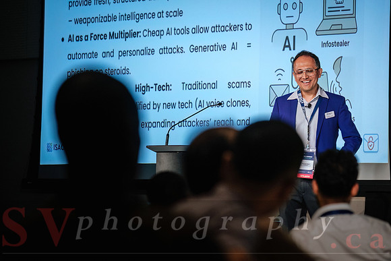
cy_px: 147
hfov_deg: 12.4
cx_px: 226
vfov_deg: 8.3
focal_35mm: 165
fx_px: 1797
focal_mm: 94.5
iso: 800
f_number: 3.2
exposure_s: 1/60
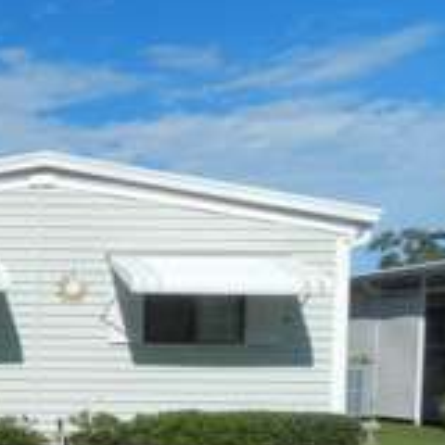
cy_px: 403
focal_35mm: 61
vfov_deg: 27.1
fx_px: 887
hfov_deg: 24.2
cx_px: -153
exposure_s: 1/800
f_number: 5.6
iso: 160
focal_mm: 4
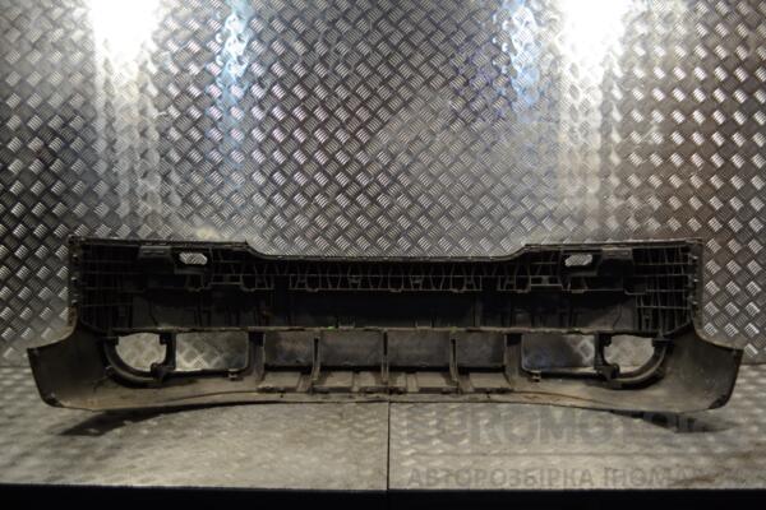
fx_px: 766
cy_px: 255
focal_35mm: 36
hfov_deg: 53.1
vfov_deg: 36.9
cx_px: 383
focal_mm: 24
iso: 100
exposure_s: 1/40
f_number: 4
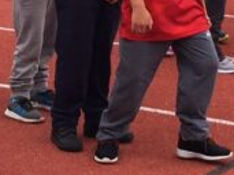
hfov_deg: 11.3
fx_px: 1175
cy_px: 19
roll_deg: +0.2
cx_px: 53
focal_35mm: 174
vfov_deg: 8.5
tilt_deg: -8.6
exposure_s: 1/494
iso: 32
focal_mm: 4.15
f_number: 2.2
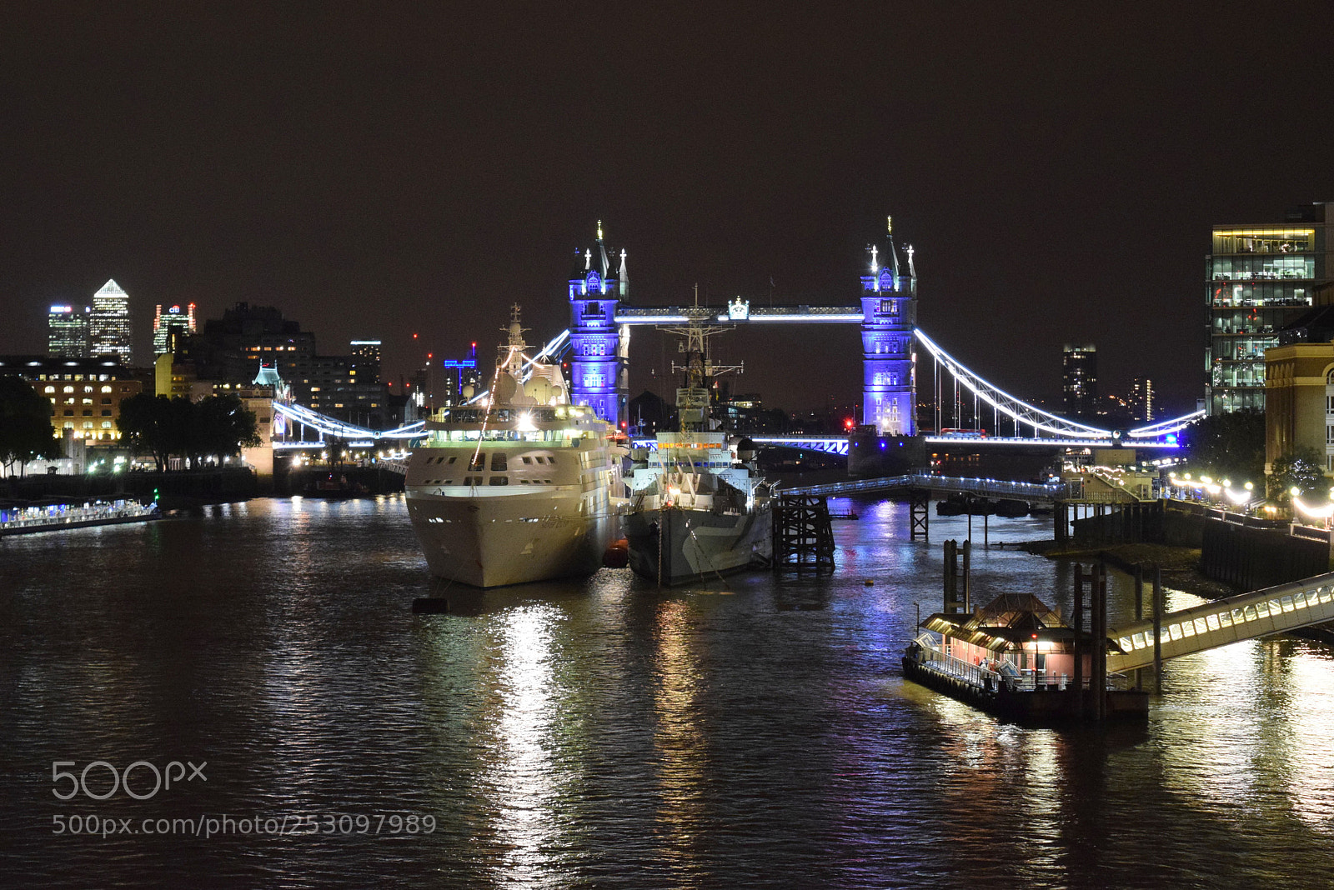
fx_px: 3058
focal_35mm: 82
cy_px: 445
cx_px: 667
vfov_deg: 16.6
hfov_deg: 24.6
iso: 3200
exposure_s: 1/8
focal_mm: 55
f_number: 5.6
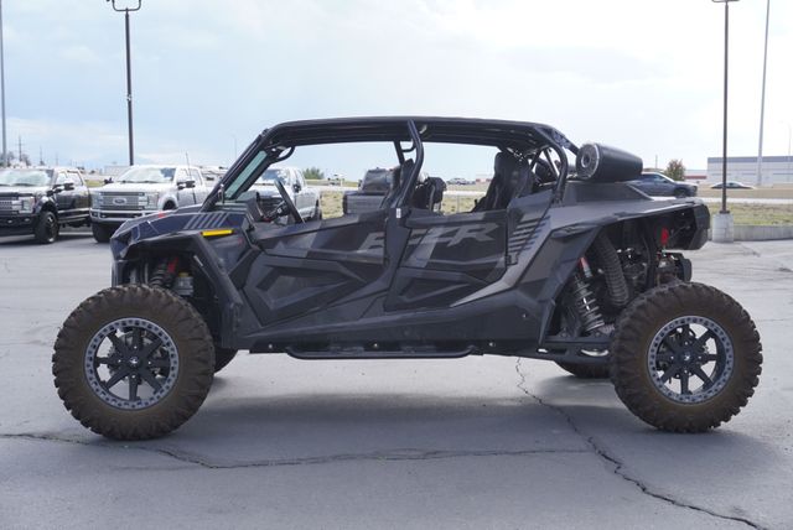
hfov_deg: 47.9
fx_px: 893
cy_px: 265
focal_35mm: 40
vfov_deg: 33.1
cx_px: 396
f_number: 6.3
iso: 100
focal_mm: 27
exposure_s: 1/125
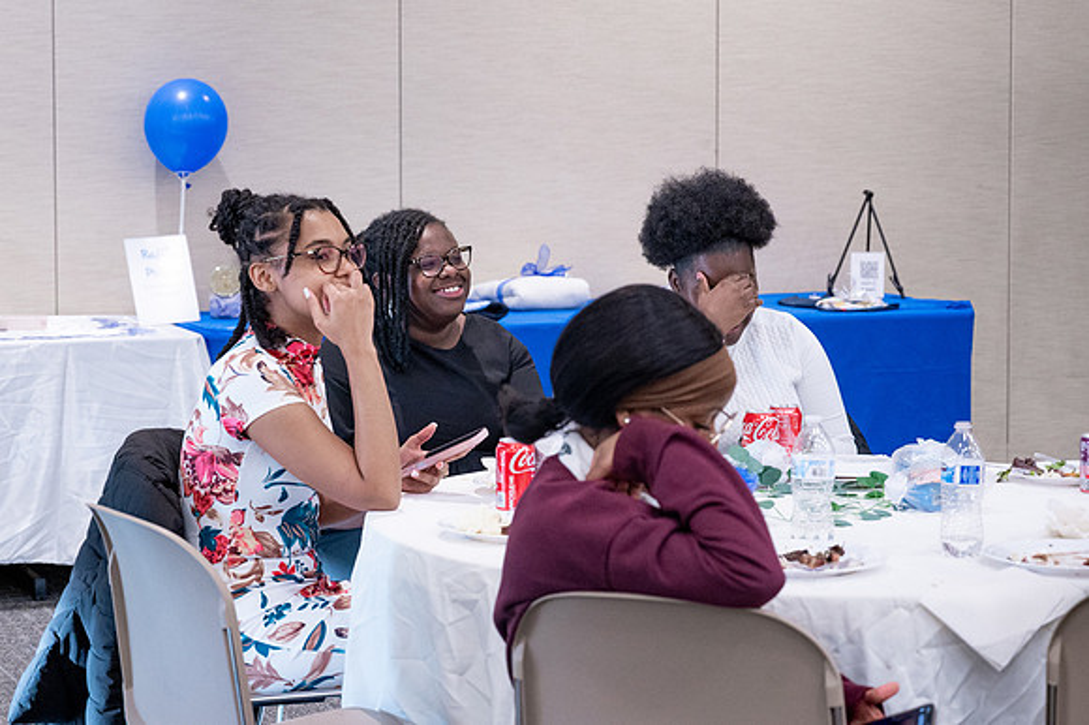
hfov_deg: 21.4
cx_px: 513
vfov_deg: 14.3
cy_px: 270
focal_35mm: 95
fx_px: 2876
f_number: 4
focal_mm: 70
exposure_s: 1/200
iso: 1600
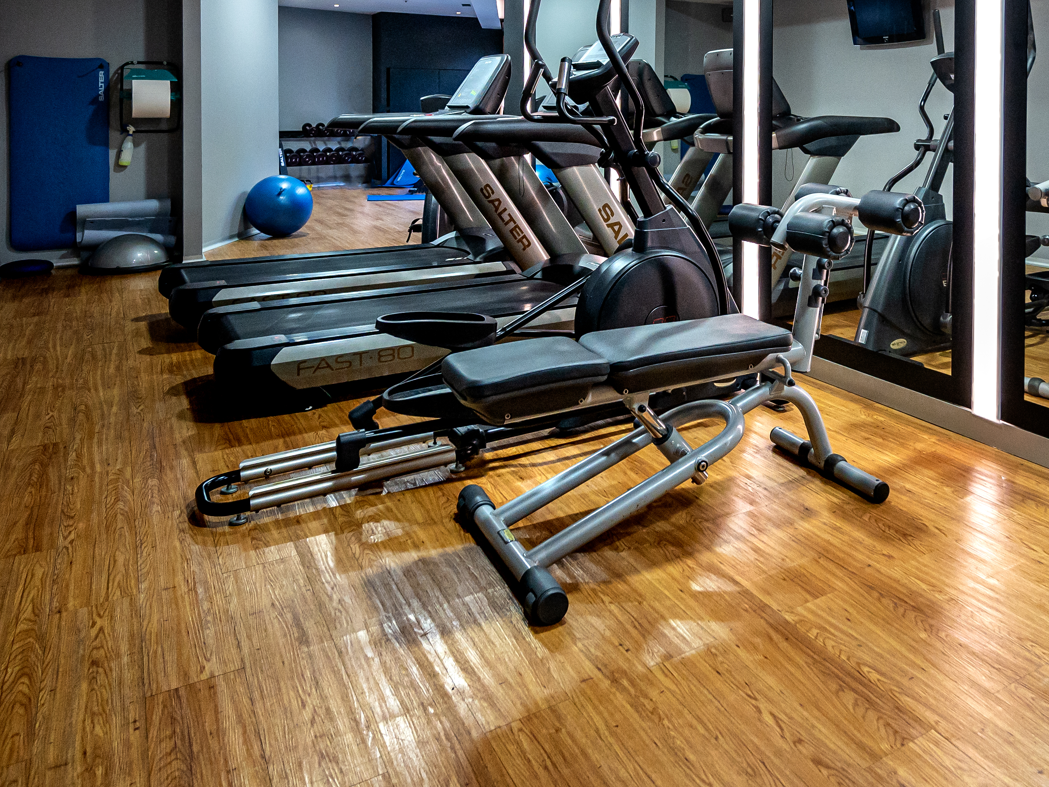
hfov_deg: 63.4
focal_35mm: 27
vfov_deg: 48.7
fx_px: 818
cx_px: 710
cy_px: 170
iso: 2000
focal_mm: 14
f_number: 4
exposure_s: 1/80
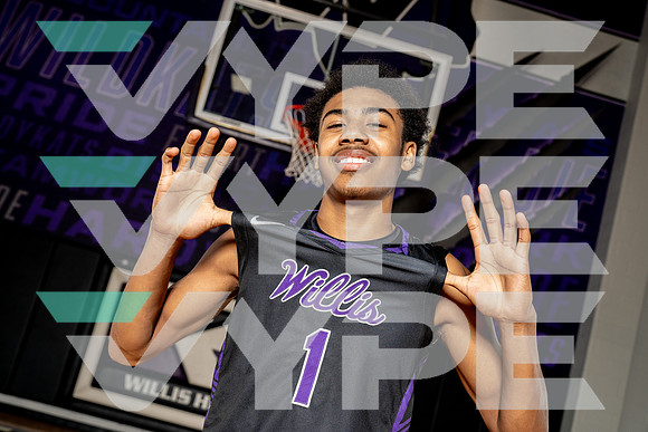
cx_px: 324
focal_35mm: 44
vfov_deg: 30.5
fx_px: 792
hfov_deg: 44.5
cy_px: 216
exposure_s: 1/250
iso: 400
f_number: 5.6
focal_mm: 44
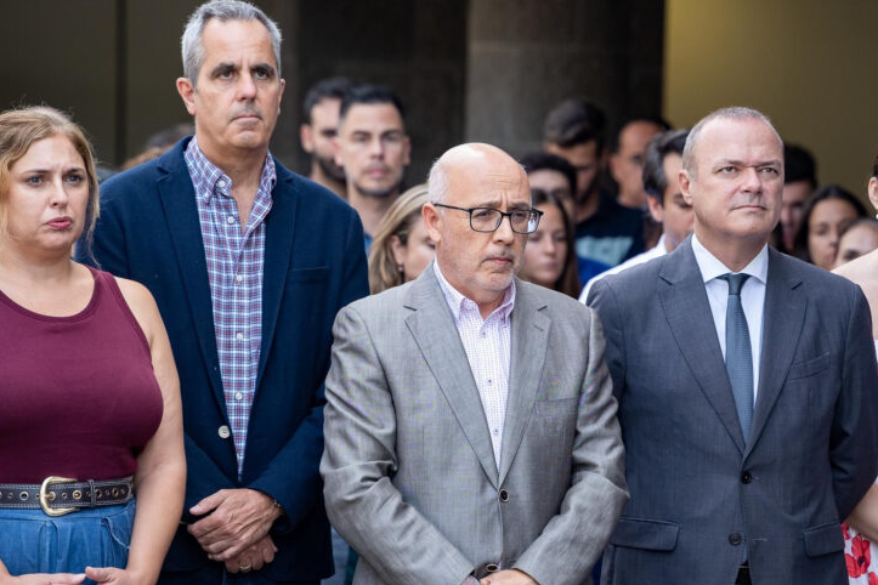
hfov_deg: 9.3
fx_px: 5390
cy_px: 325
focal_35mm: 221
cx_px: 510
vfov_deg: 6.2
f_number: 4
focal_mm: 156
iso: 400
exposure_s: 1/250
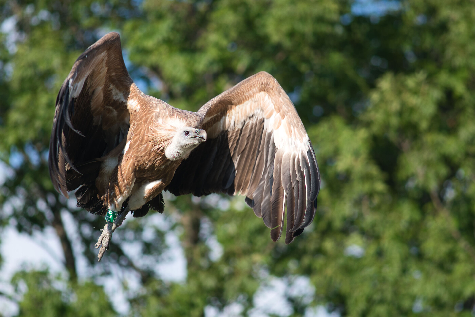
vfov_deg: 3.1
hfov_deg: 4.6
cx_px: 238
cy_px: 158
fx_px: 5937
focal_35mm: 450
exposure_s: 1/1250
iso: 250
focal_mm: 300
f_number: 4
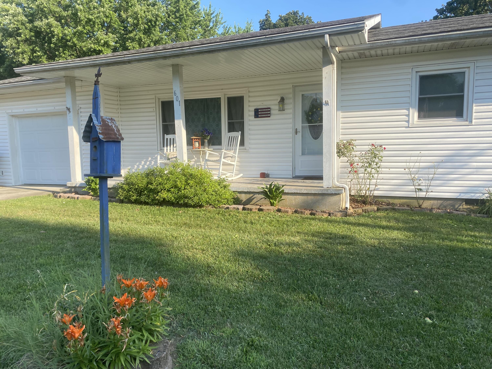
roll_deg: +0.1
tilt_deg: -10.3
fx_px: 370
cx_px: 246
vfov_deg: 53.1
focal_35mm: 26
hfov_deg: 67.3
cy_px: 184
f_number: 1.8
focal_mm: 4.25
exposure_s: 1/957
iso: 32
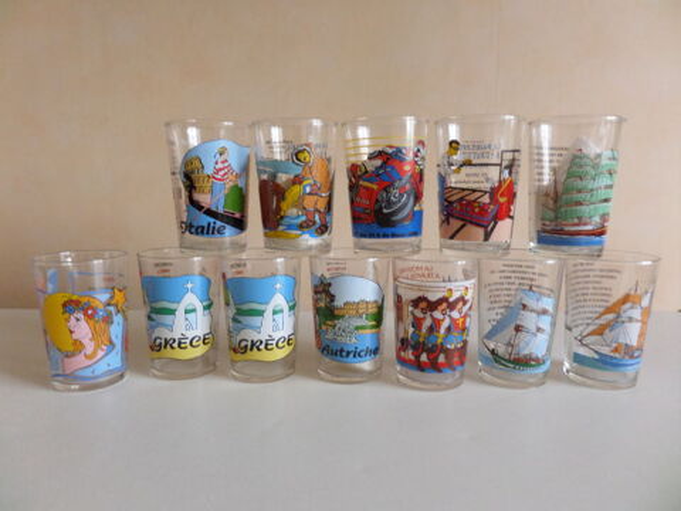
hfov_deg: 71.6
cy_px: 256
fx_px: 472
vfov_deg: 56.8
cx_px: 340
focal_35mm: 24
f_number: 3.1
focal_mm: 4.3
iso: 200
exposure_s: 1/20
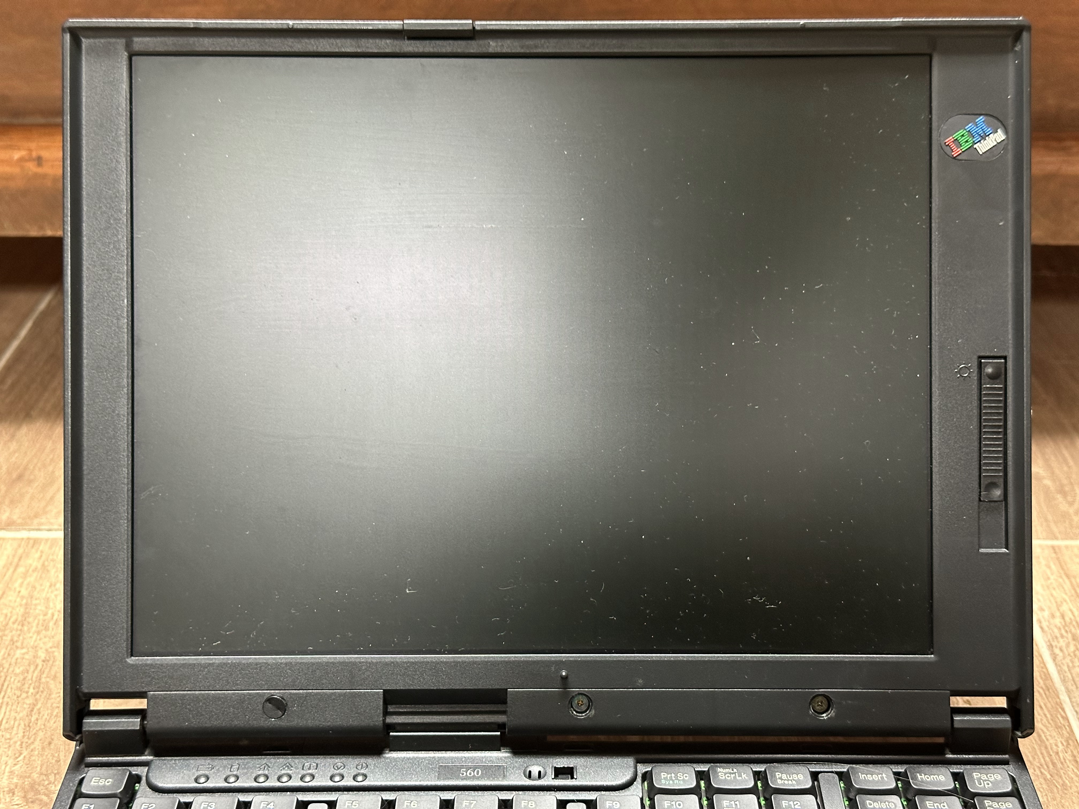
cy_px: 404
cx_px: 540
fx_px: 1496
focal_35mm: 48
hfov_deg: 39.7
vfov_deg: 30.3
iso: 400
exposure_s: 1/40
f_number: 1.78
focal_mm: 6.86
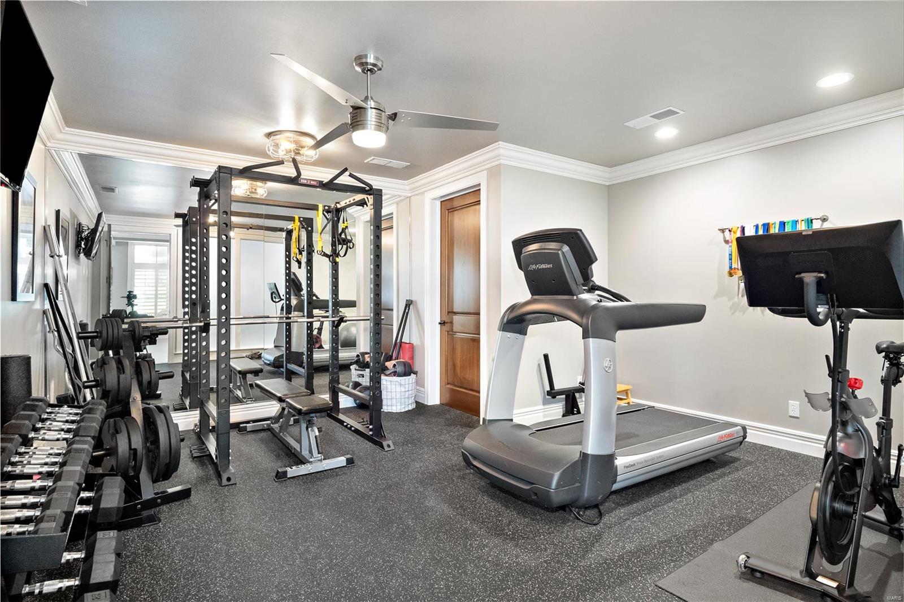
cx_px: 452
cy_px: 301
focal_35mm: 18
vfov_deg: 67.4
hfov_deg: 90.0
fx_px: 452
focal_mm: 9
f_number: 5.6
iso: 1250
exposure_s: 1/4
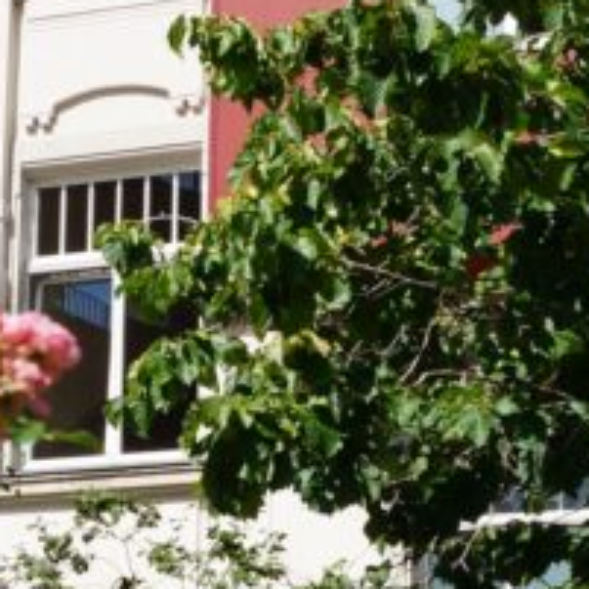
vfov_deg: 14.8
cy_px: 495
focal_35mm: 117
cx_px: 481
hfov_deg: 14.8
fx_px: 2252
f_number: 10
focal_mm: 18
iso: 100
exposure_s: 1/200
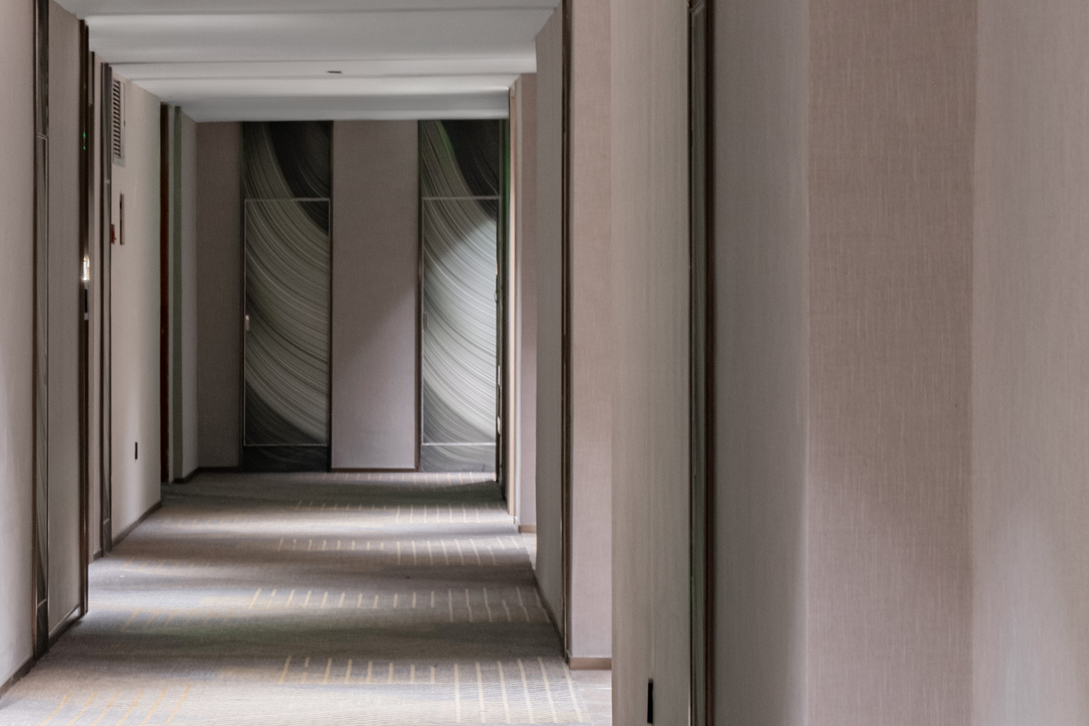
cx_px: -139
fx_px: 4809
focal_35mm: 159
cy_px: 357
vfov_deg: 8.6
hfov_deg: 12.7
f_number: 8
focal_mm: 47
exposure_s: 1/4
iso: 200
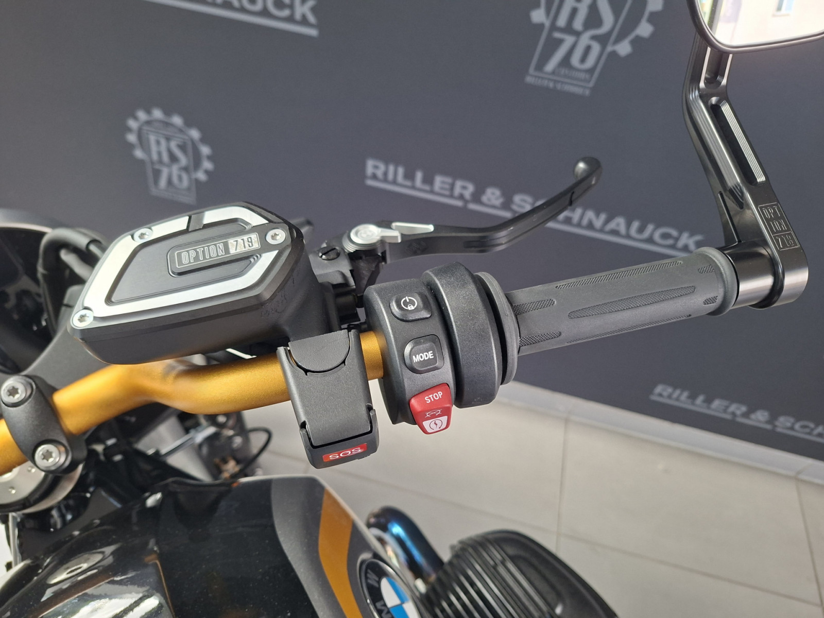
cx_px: 412
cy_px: 309
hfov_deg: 73.9
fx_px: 547
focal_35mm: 23
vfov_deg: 58.9
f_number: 1.8
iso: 250
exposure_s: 1/100
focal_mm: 5.54
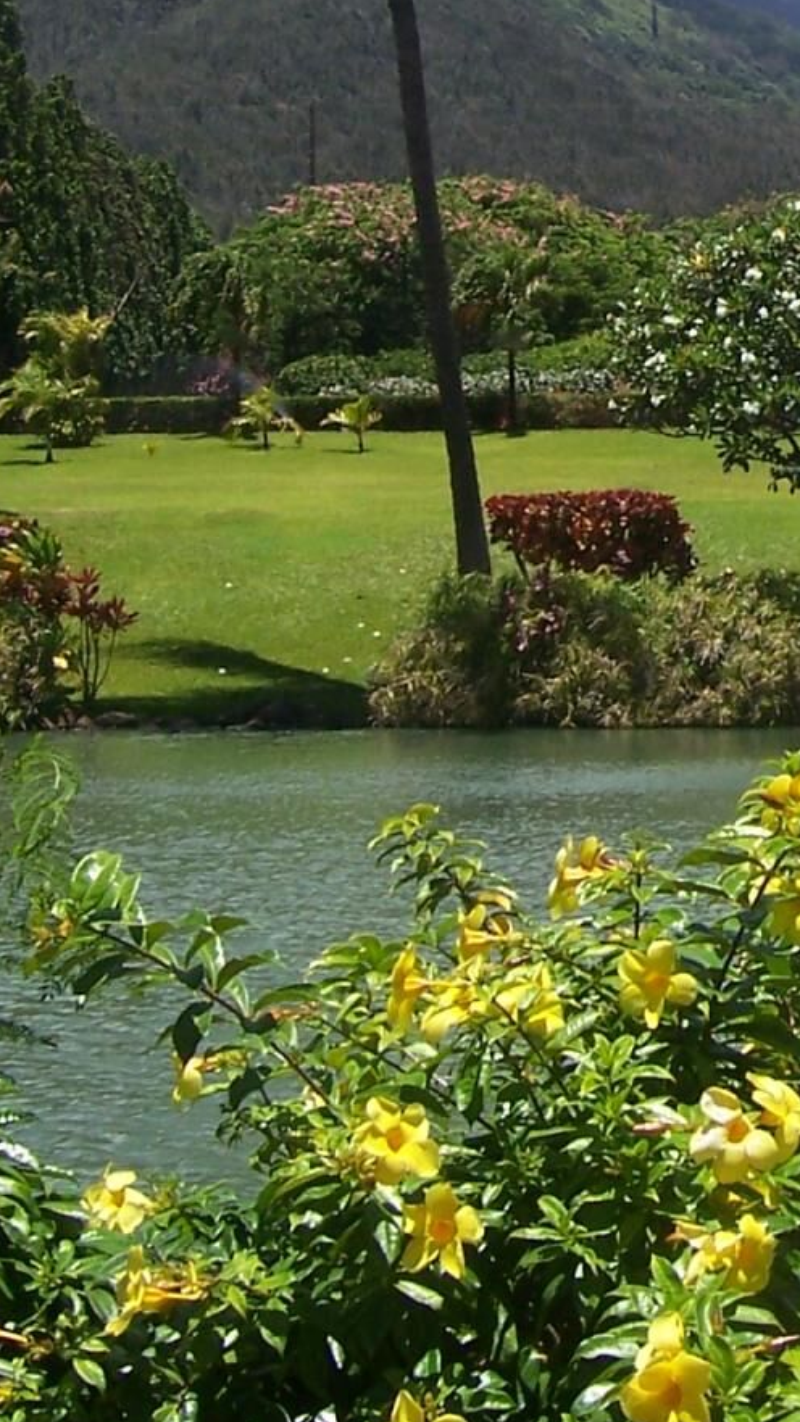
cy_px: 279
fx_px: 3244
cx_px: 994
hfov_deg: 13.6
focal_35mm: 86
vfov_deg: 24.3
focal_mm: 5.6
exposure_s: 1/500
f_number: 5.6
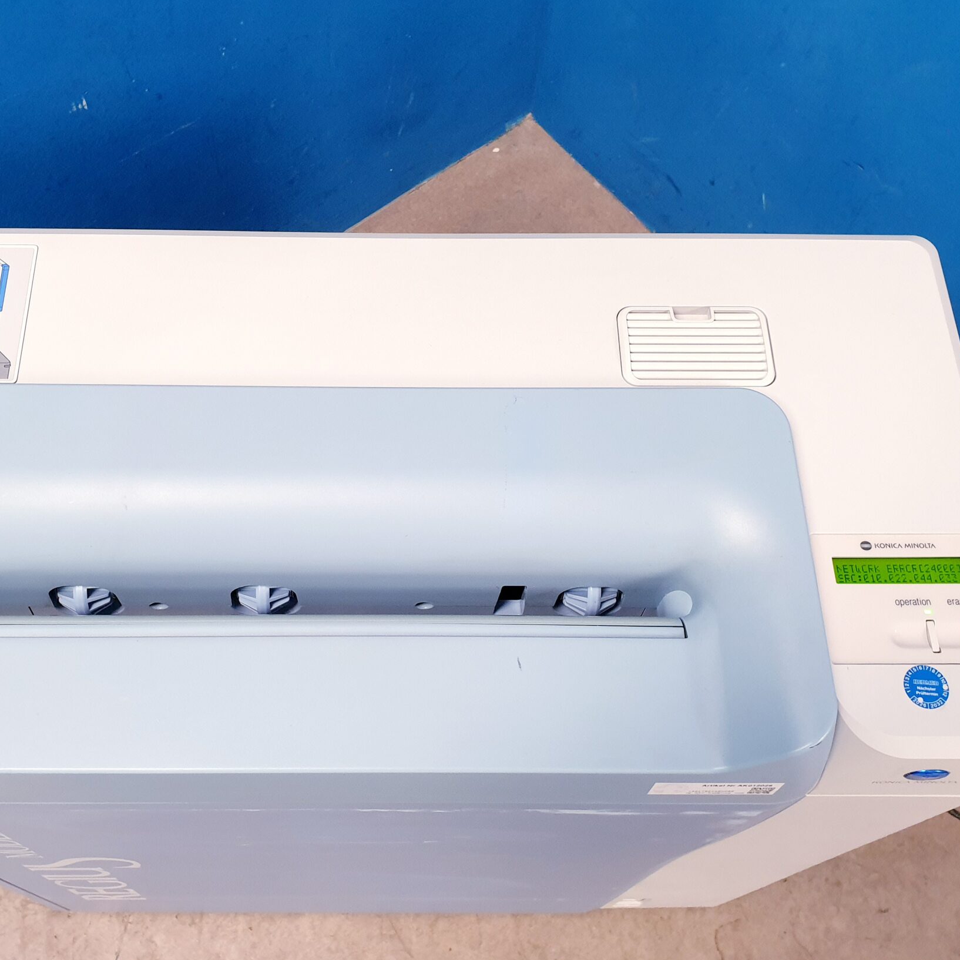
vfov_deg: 46.0
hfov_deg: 45.9
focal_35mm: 36
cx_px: 404
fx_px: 1130
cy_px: 468
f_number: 2.4
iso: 320
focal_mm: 4.3
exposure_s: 1/50
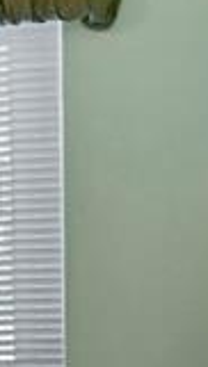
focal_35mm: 156
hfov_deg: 5.7
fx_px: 1524
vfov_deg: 13.4
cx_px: -825
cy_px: 454
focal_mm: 10
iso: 100
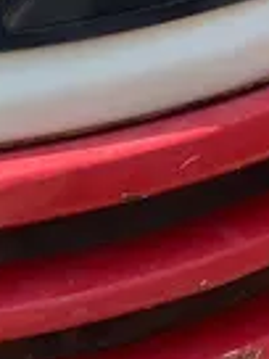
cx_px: 401
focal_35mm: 140
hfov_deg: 10.3
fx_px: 1451
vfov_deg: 13.4
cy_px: -168
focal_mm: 4.25
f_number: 1.8
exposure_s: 1/1368
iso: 25
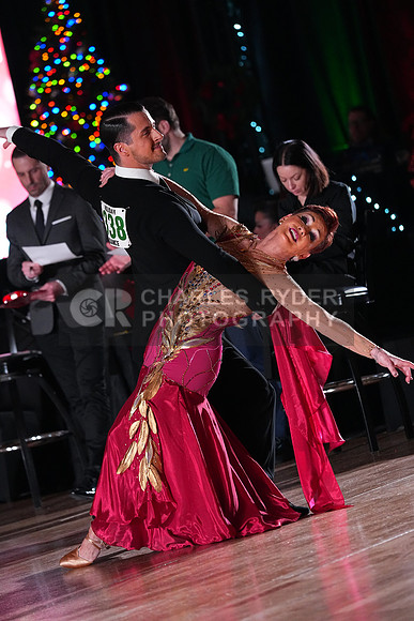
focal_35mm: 197
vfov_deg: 10.4
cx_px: 207
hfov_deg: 7.0
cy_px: 310
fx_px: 3396
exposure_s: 1/400
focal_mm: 197
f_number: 4.5
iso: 6400
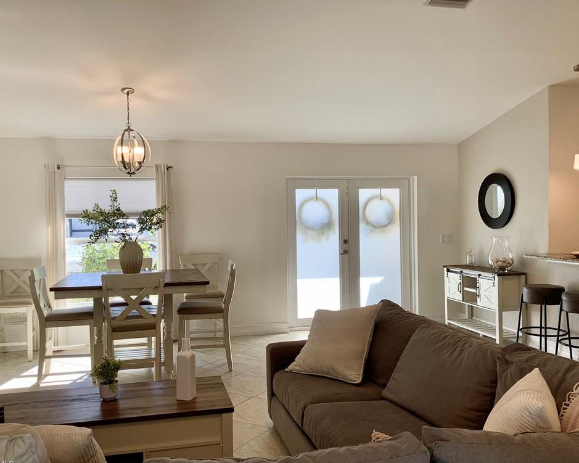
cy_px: 234
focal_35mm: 33
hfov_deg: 54.2
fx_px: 565
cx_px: 284
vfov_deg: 44.5
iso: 25
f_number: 2.4
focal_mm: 3.3
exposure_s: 1/120
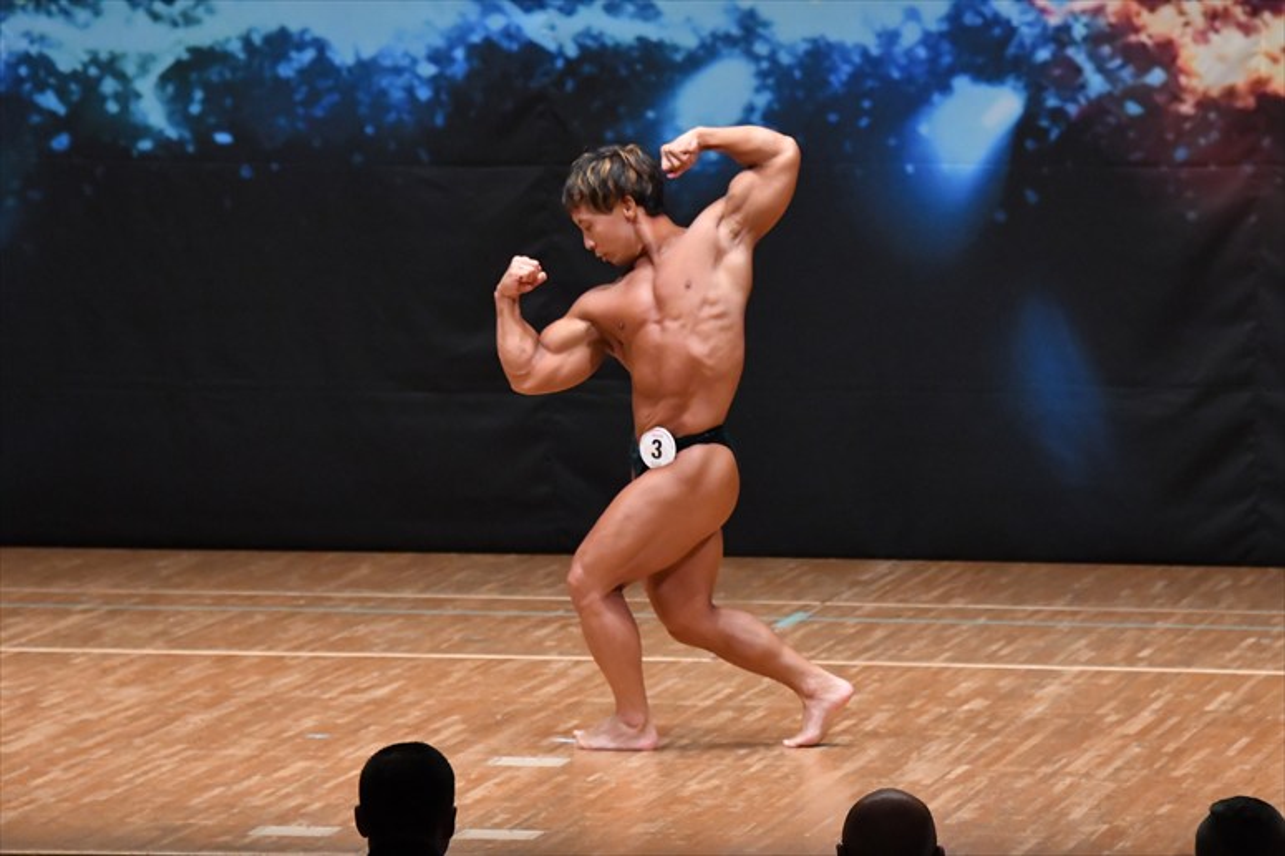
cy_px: 428
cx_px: 642
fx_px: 10168
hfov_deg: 7.2
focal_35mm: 285
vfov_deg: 4.8
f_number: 5.6
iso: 6400
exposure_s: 1/400
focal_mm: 190
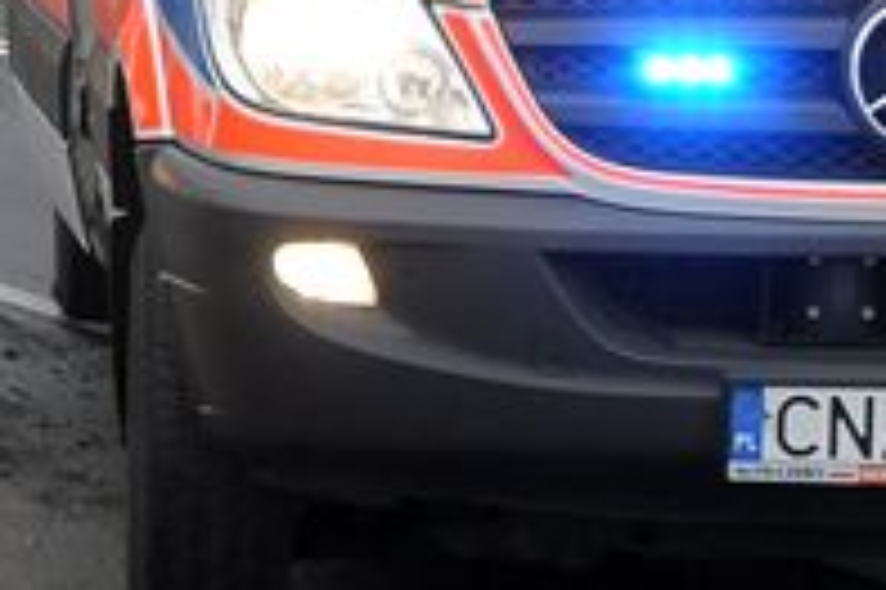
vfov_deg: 8.4
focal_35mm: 162
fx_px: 3988
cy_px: -43
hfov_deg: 12.3
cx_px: -216
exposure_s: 1/250
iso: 1000
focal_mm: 25
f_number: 8
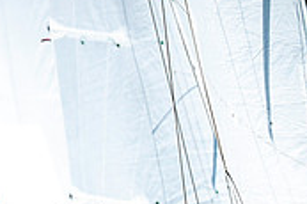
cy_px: 302
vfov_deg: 1.4
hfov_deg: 2.0
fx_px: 8579
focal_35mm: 1007
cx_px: 408
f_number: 5
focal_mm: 300
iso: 250
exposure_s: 1/2000
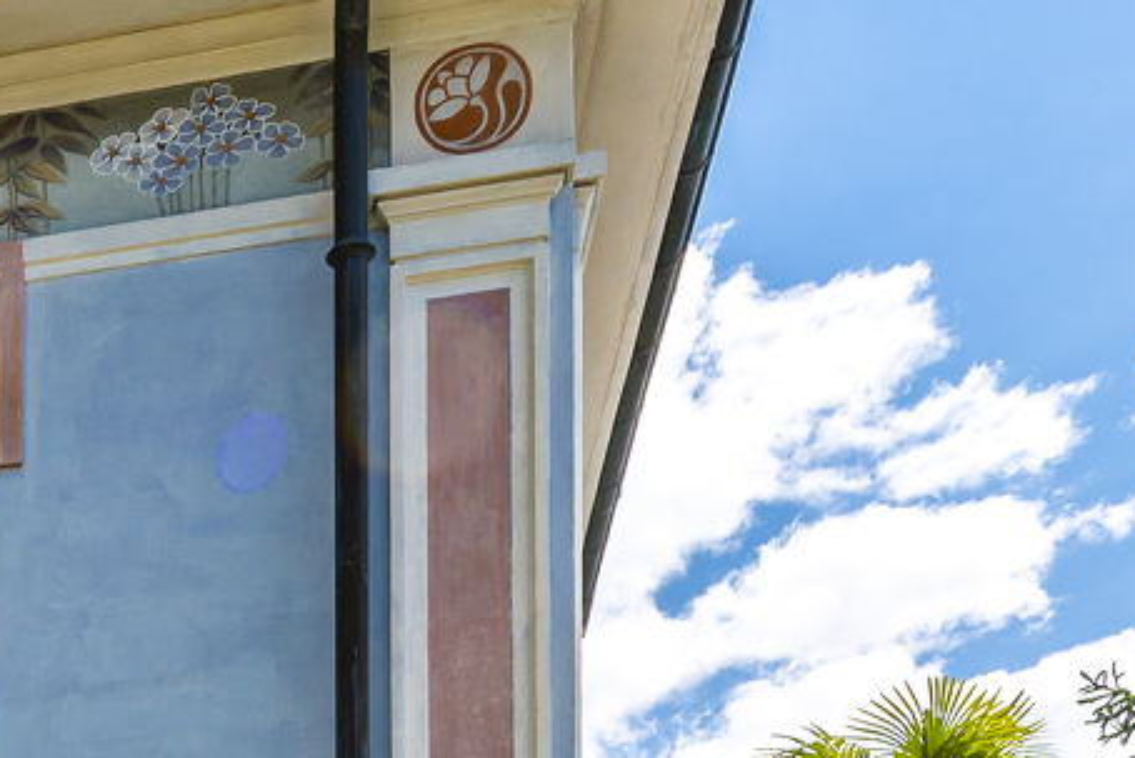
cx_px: -472
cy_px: 1612
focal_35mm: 79
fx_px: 2491
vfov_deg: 14.0
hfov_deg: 22.1
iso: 100
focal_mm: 14
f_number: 9
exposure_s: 1/160
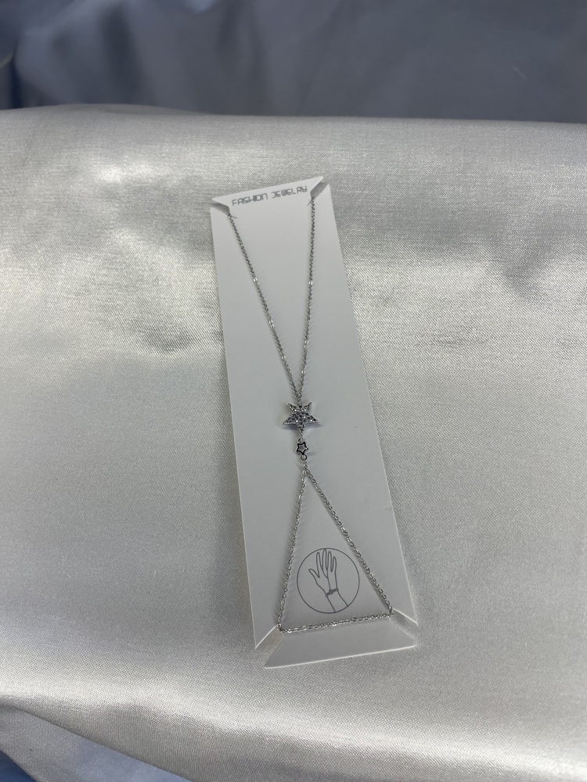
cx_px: 294
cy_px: 391
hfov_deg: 53.1
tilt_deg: -66.7
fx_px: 588
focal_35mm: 26
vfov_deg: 67.3
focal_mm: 4.2
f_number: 1.6
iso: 40
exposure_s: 1/201
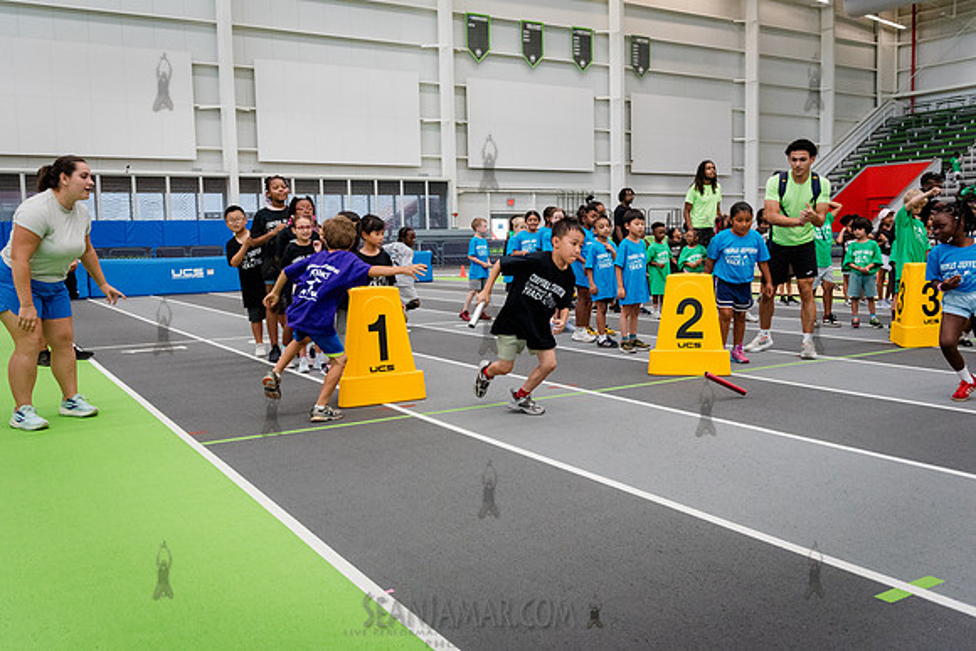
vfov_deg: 41.1
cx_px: 488
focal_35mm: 32
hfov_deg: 58.7
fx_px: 868
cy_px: 326
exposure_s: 1/1000
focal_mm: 32
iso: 6400
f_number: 4
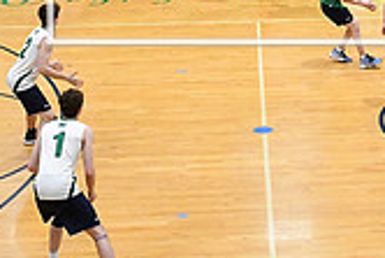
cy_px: -94
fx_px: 1349
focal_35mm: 126
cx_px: 325
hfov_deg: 16.1
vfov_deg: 10.6
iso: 12800
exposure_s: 1/1000
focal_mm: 36
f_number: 4
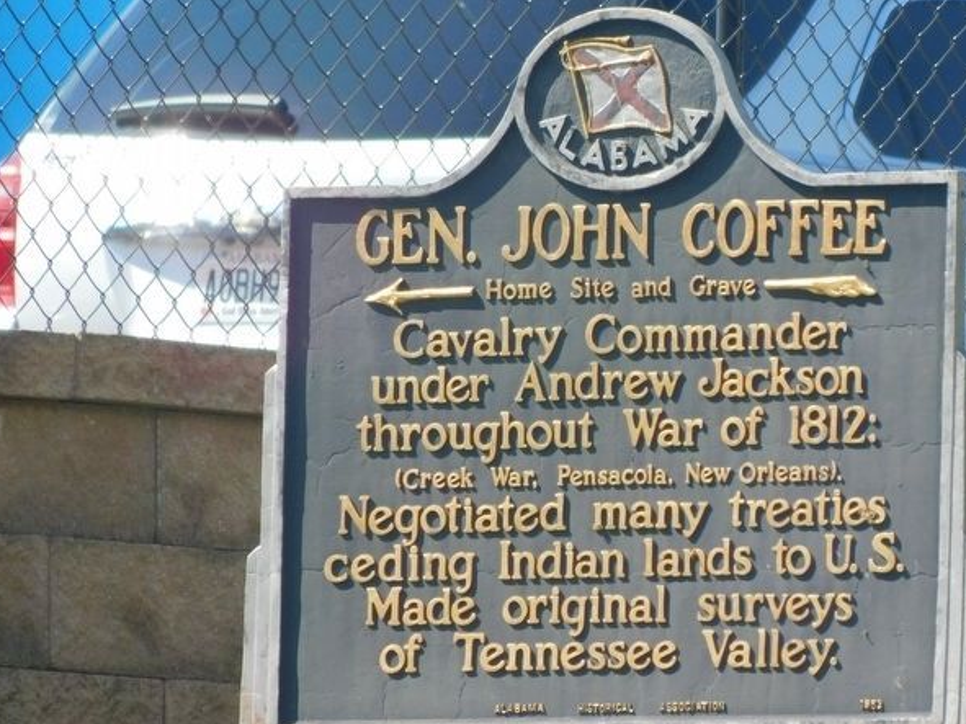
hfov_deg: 1.6
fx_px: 34513
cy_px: 461
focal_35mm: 1237
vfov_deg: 1.2
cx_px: 636
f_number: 6.5
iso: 125
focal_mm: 160
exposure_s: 1/160
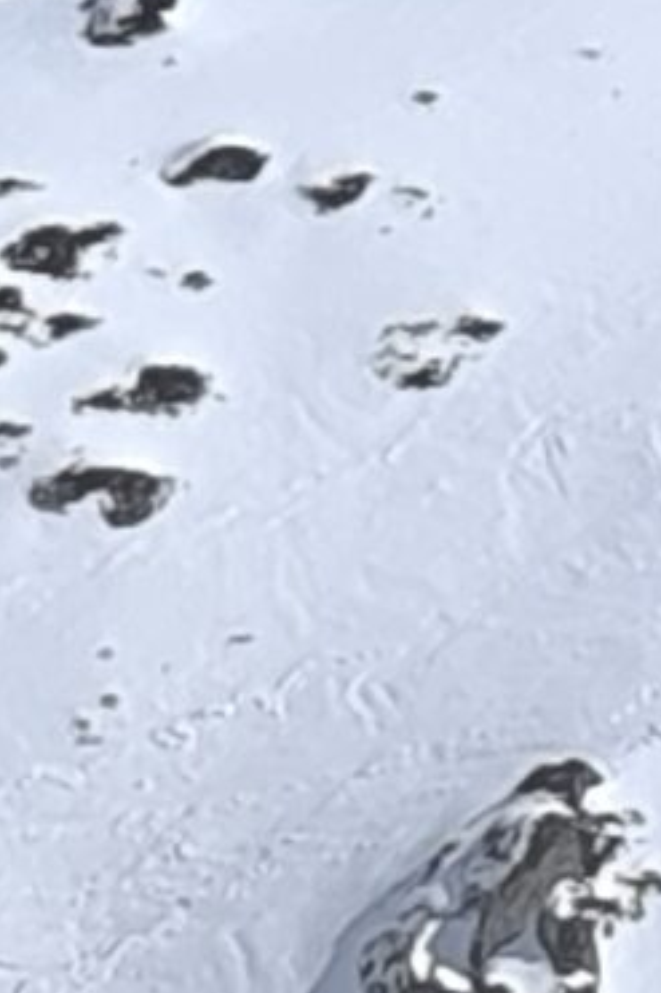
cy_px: -977
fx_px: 17421
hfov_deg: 2.2
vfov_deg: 3.2
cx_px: 931
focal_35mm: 632
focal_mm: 6.14
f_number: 1.65
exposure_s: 1/1531
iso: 50
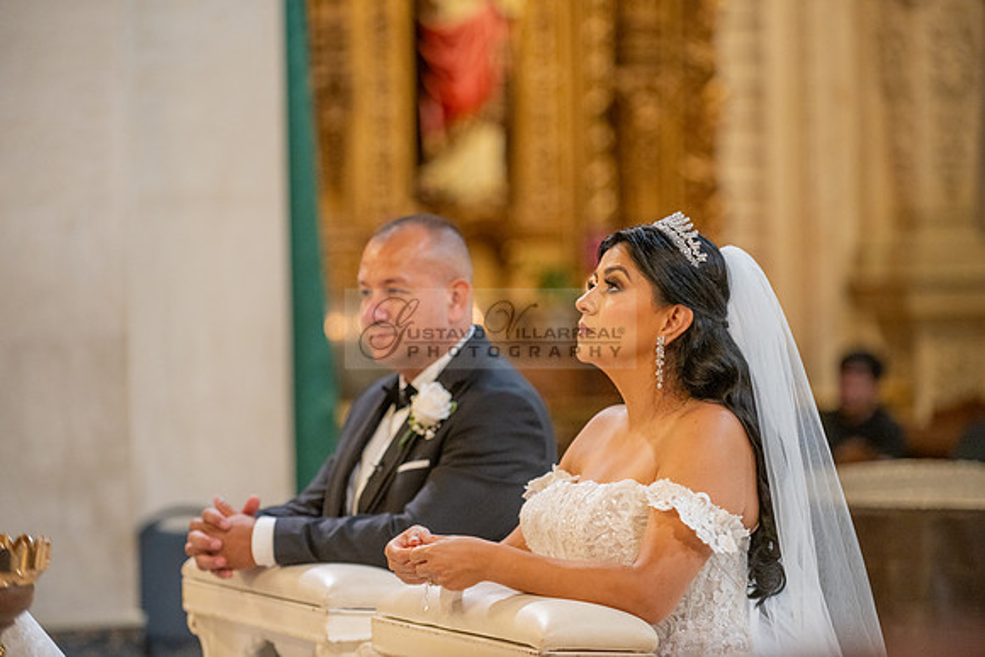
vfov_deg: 9.2
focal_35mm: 150
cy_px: 328
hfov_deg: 13.7
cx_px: 492
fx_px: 4105
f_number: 2.8
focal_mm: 150
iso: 1000
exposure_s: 1/100
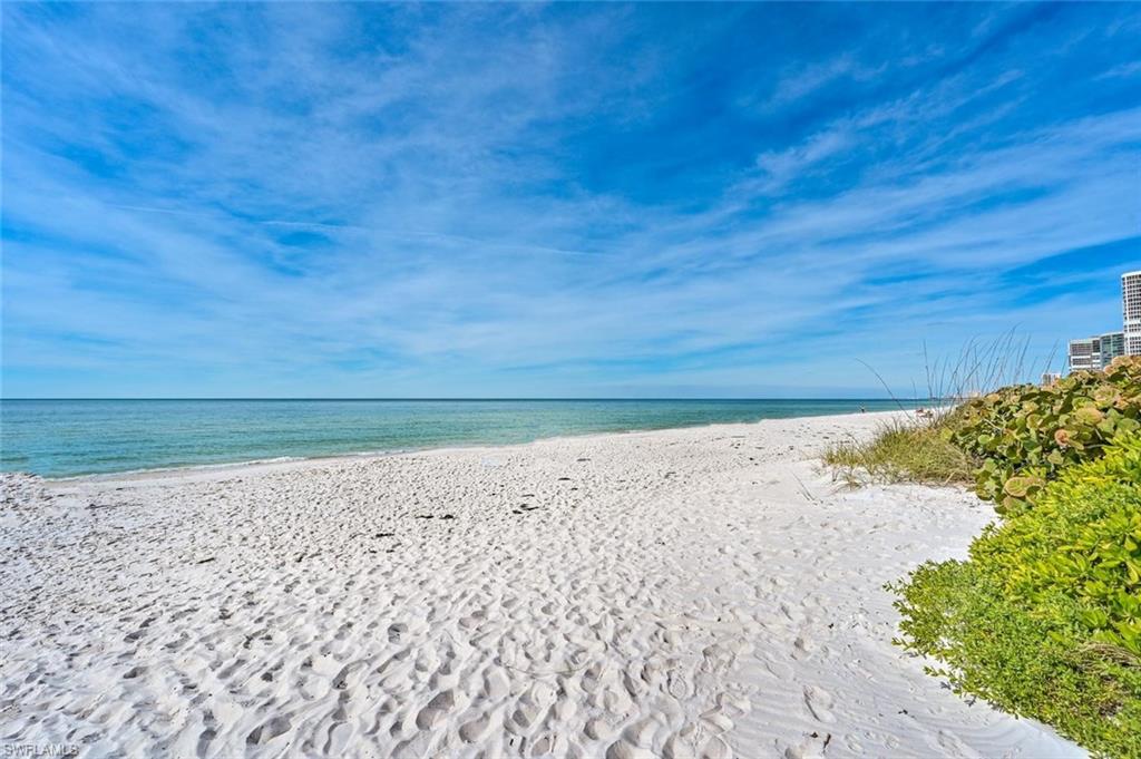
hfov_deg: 104.3
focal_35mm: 14
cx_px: 570
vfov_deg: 81.1
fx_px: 443
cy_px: 380
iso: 200
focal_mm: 14
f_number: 11
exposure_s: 1/500
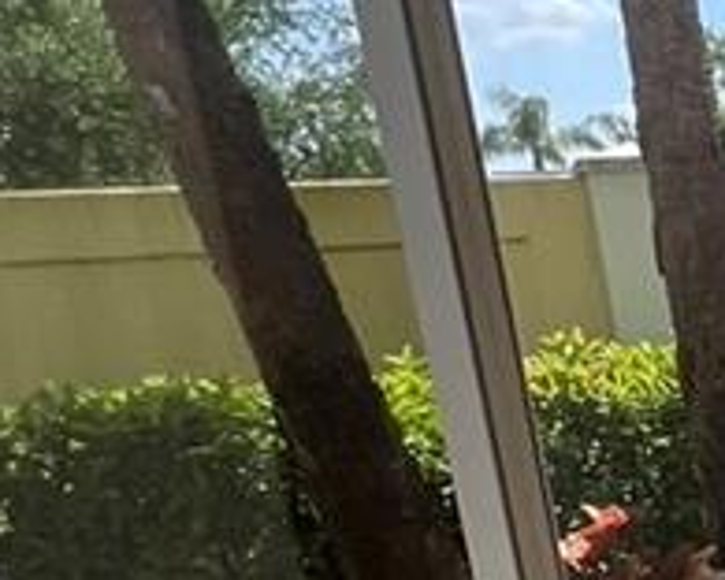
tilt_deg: -12.6
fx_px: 1674
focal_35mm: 78
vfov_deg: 18.7
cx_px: 1539
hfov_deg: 16.7
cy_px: 677
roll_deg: +3.3
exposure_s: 1/809
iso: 32
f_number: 1.8
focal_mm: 1.57
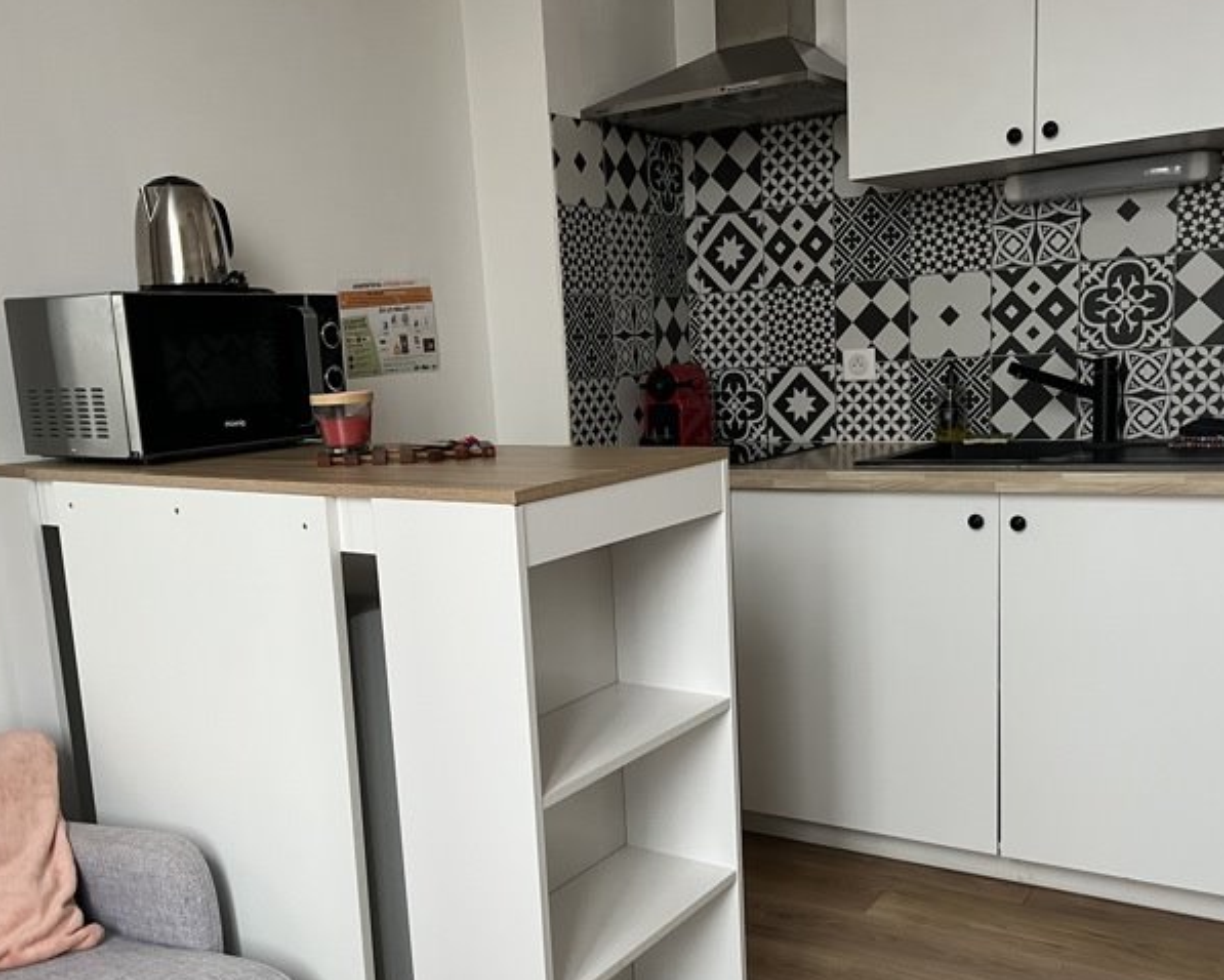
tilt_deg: -12.1
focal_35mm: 34
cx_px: 629
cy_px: 605
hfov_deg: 52.8
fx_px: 1232
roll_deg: +3.0
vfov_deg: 43.1
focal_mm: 5.1
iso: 160
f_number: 1.6
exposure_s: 1/60
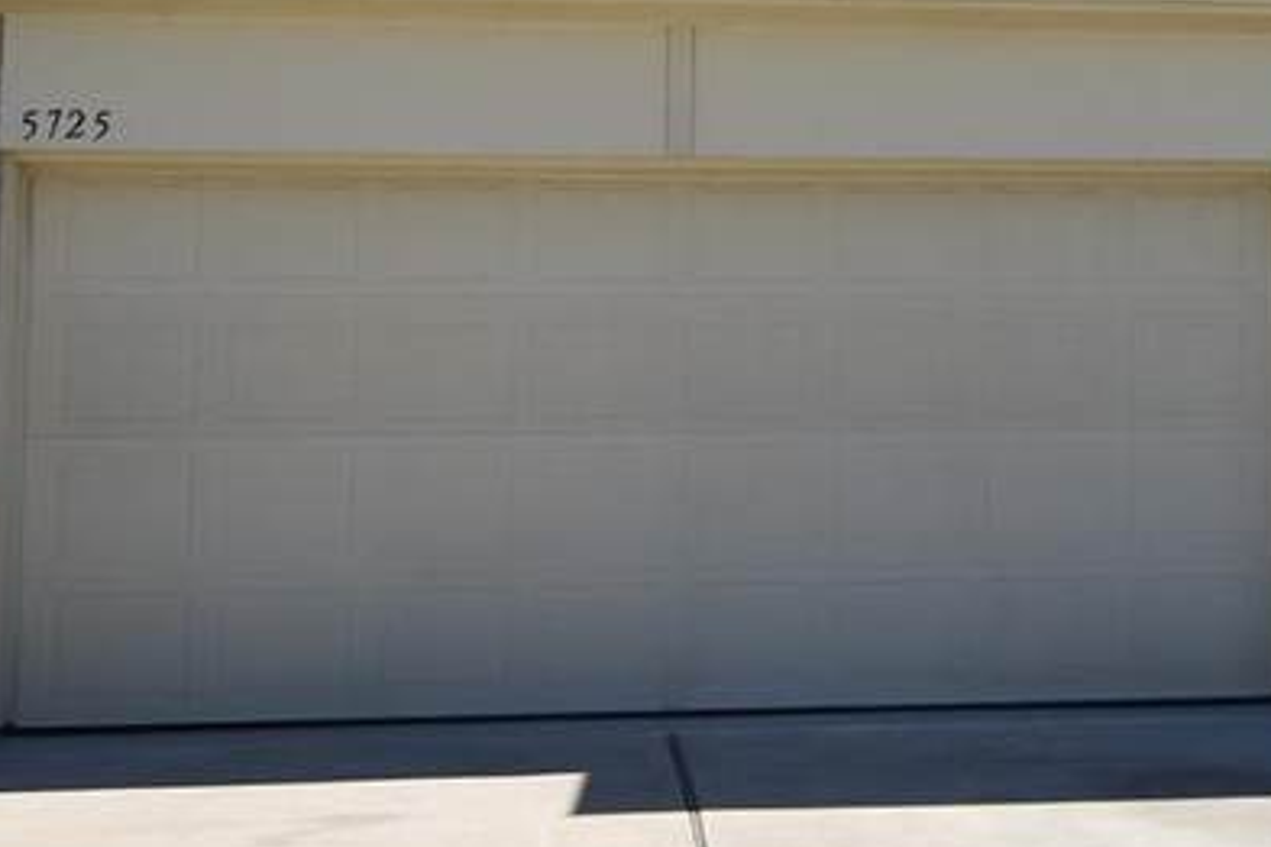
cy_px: 99
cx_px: 1265
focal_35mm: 88
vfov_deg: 15.4
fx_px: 3107
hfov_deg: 22.3
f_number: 5.6
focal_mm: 18
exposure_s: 1/1250
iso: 220
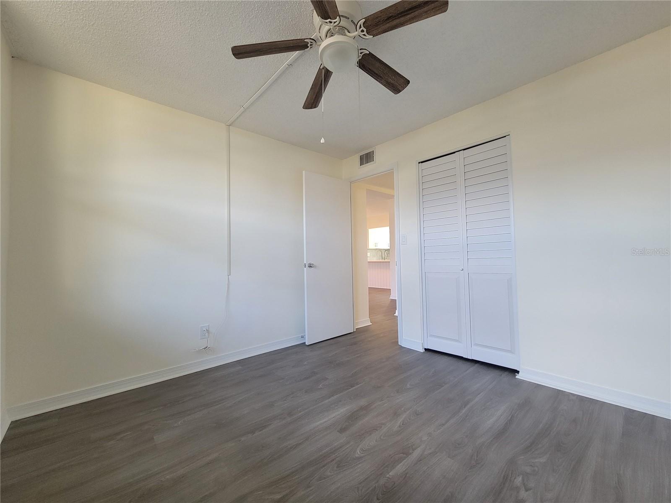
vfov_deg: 89.9
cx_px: 336
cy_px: 252
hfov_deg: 106.2
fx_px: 252
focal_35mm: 13
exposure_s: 1/60
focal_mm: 2.2
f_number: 2.2
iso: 250
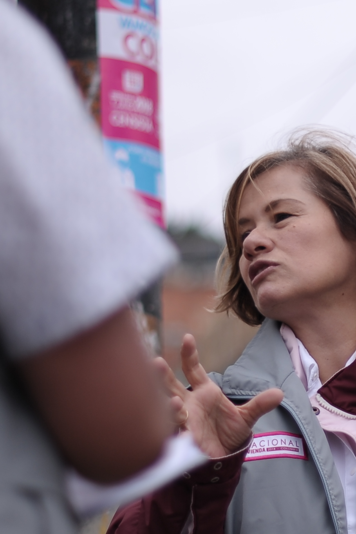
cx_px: 414
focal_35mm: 156
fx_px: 2313
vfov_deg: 13.2
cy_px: 210
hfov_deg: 8.7
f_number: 1.6
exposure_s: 1/8000
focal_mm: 50
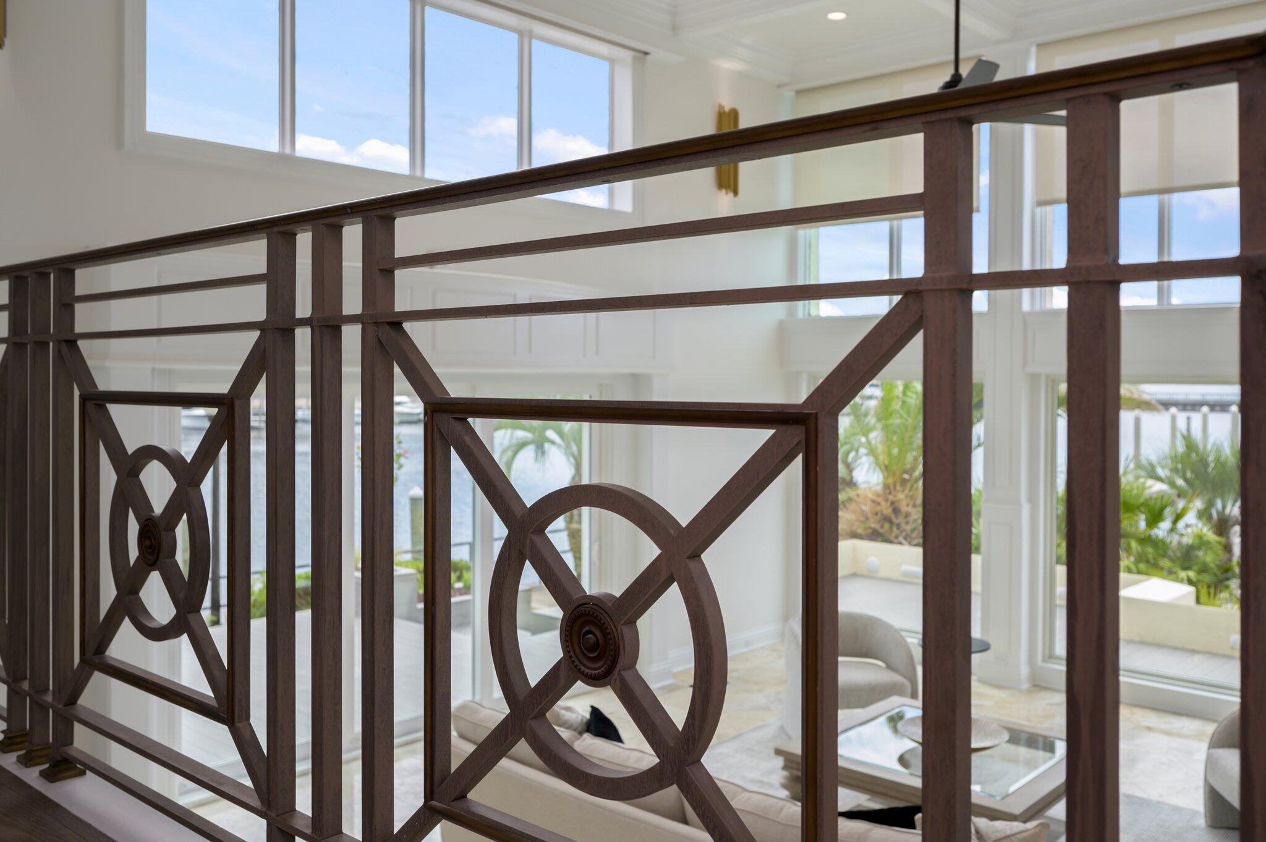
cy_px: 421
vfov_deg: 43.5
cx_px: 633
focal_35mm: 30
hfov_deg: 62.0
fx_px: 1054
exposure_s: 1/200
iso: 160
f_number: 5
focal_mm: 30
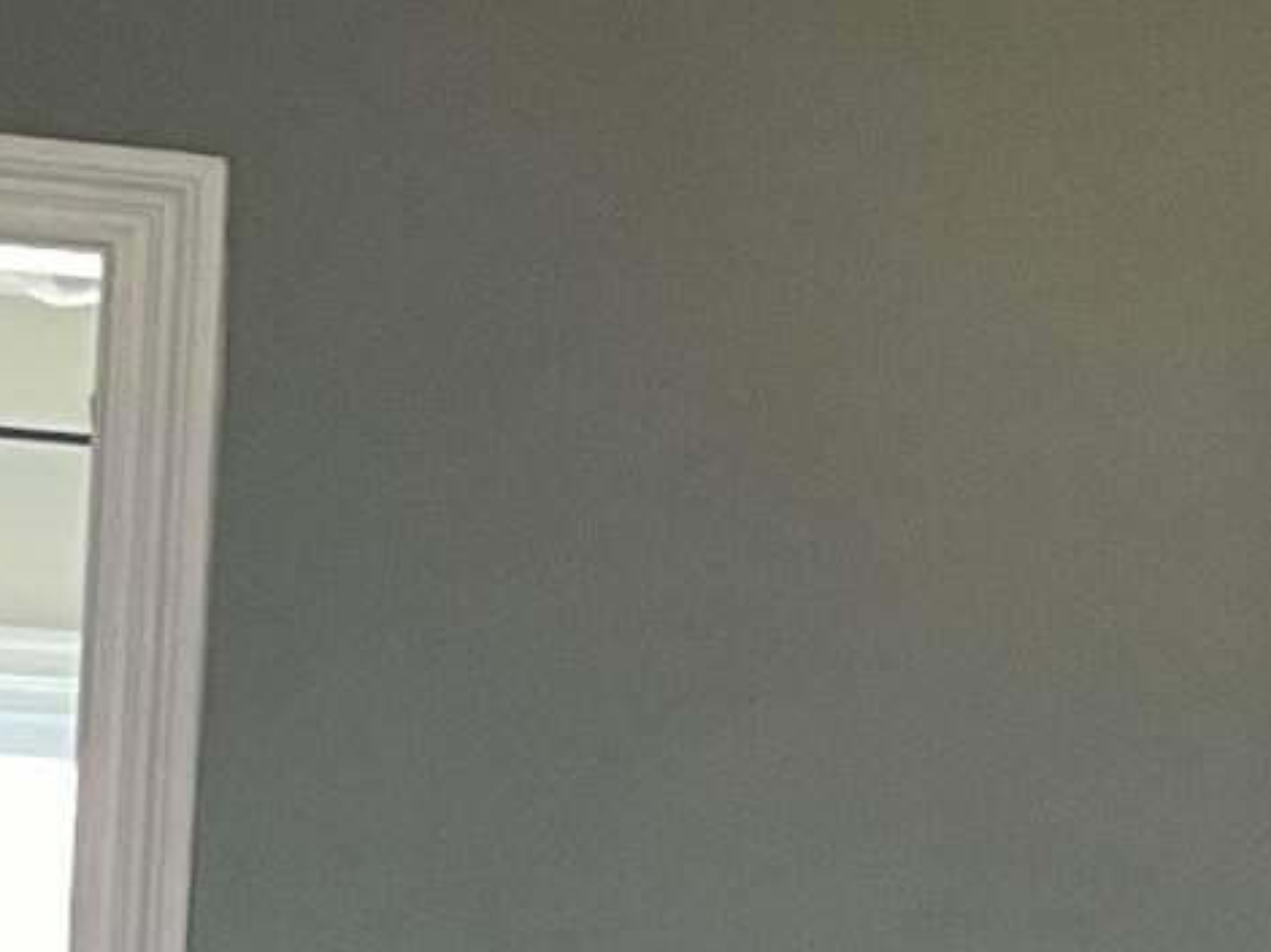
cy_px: 1160
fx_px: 6092
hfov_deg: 10.1
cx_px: 3205
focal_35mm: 166
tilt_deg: +1.5
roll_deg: -2.5
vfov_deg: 8.8
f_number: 1.6
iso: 250
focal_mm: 4.2
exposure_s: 1/60
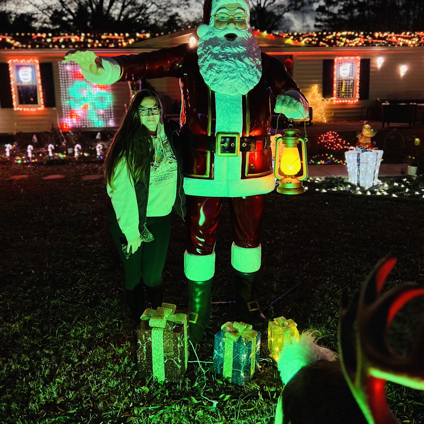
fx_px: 430
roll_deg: +2.0
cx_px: 211
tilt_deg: -11.1
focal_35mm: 31
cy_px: 166
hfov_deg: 52.5
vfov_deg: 52.1
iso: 640
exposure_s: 1/40
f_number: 1.5
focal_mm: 5.7
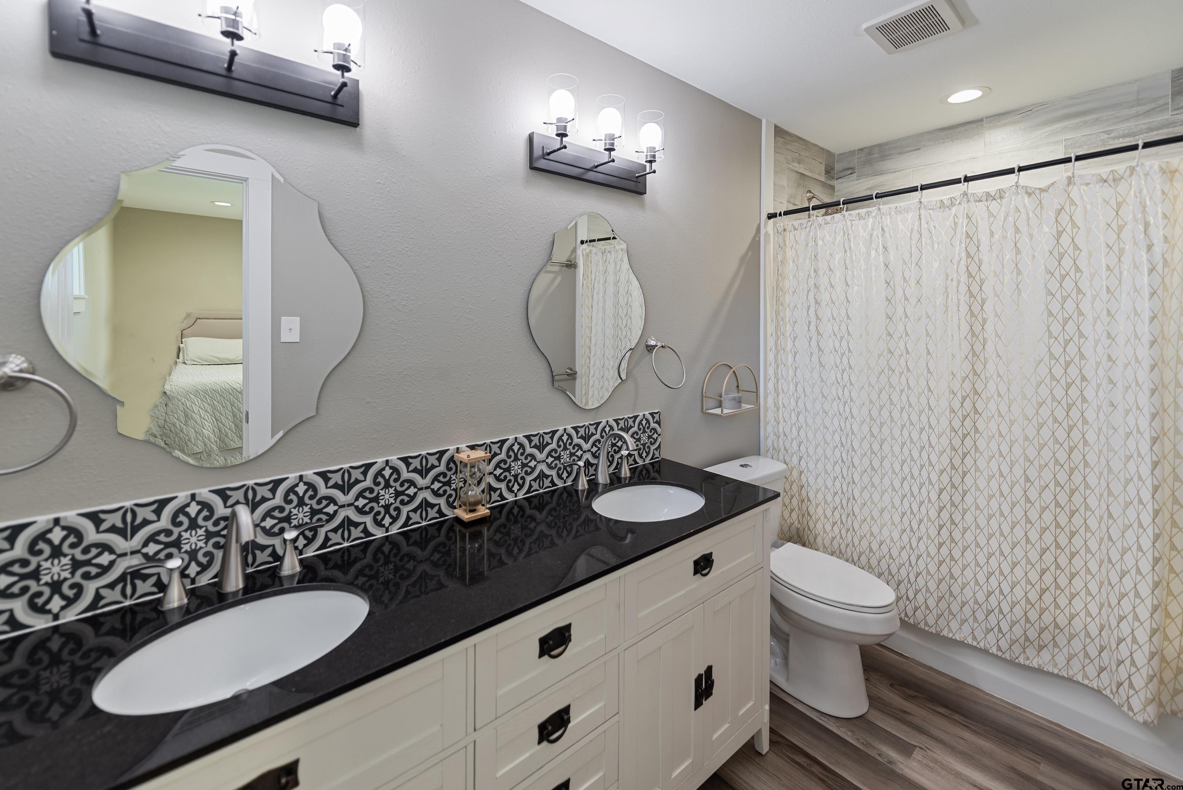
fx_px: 460
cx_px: 592
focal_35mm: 14
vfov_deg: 81.3
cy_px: 395
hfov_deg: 104.2
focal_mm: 14
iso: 125
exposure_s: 1/10
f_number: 2.8
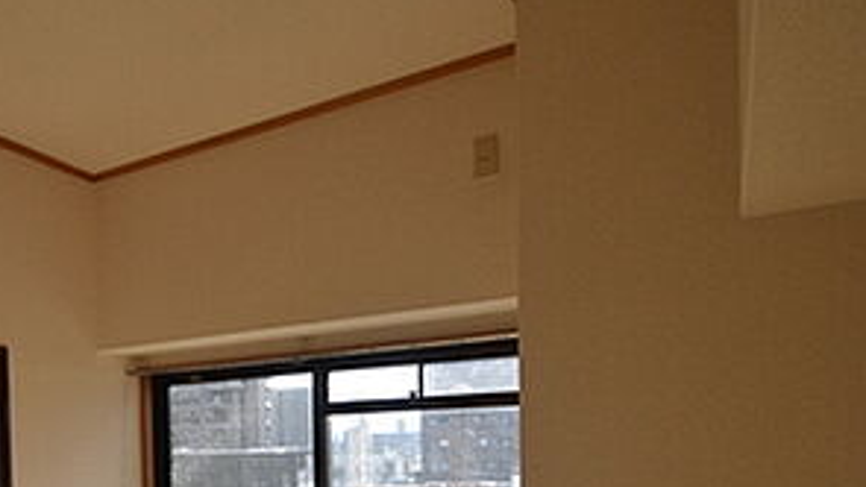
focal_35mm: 32
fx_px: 735
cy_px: 478
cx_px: 156
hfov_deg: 56.0
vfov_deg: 33.8
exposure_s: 1/250
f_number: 6.3
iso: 200
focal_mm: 10
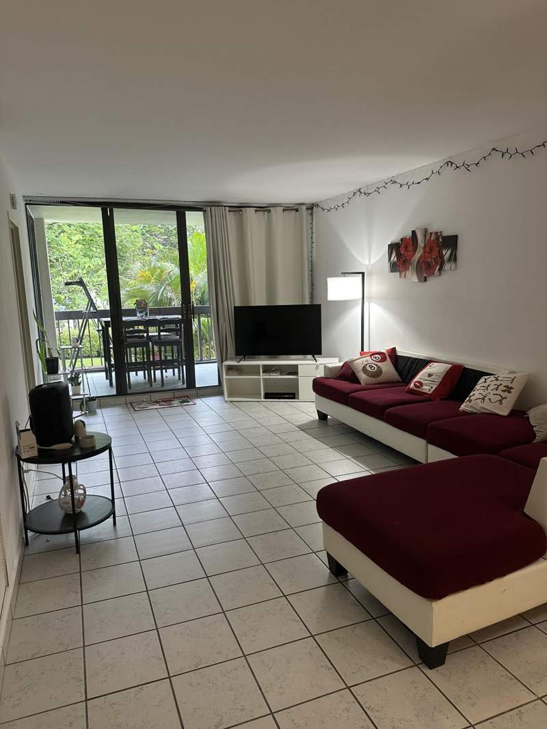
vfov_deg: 71.6
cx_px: 274
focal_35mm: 24
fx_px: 505
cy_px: 364
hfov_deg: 56.8
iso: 160
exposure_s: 1/60
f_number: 1.78
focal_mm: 6.86
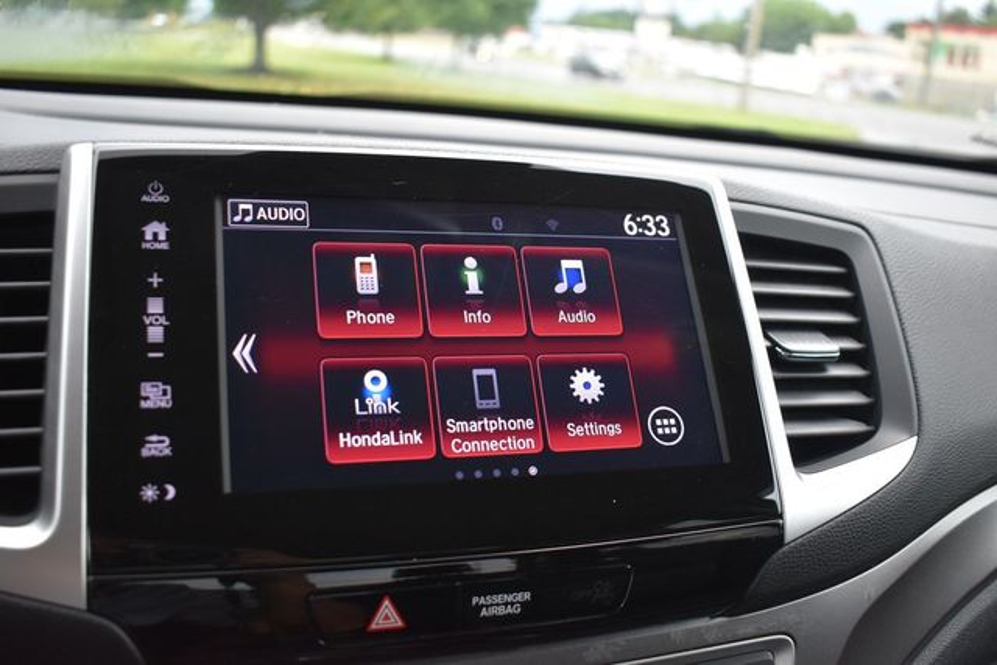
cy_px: 332
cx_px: 498
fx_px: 956
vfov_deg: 38.4
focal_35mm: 34
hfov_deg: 55.1
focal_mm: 23
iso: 800
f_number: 3.8
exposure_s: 1/250
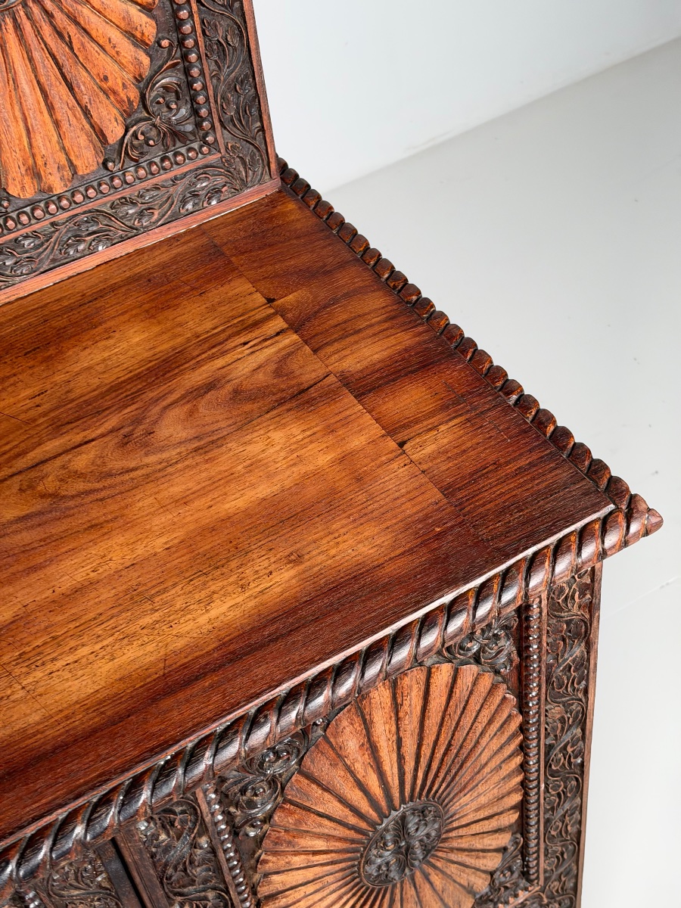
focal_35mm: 48
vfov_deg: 39.7
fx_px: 1259
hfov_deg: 30.3
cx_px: 340
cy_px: 454
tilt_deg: -47.6
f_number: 1.8
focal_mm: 6.93
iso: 250
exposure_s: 1/60
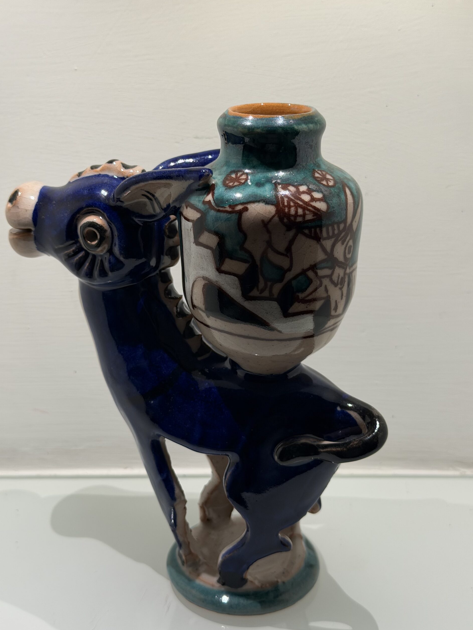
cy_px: 316
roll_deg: +0.7
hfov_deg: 29.7
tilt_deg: -20.8
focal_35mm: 49
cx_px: 233
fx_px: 893
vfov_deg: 38.9
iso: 100
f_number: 1.78
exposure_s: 1/121
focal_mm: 6.76
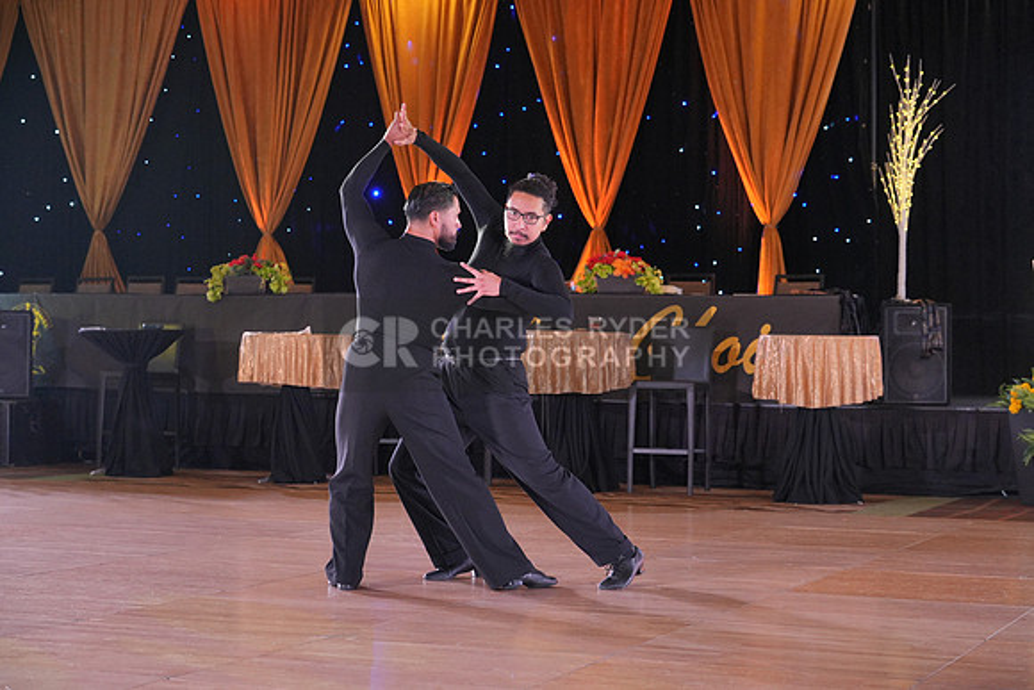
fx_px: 2068
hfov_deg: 28.1
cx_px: 517
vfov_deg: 18.9
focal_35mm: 72
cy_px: 345
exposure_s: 1/400
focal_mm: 72
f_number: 4
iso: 2500
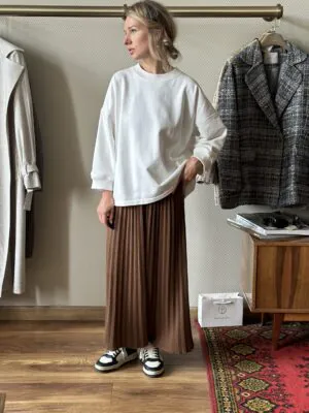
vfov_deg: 39.7
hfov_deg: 30.3
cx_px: 154
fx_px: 571
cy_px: 206
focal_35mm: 48
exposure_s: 1/92
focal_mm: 6.86
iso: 125
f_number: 1.78
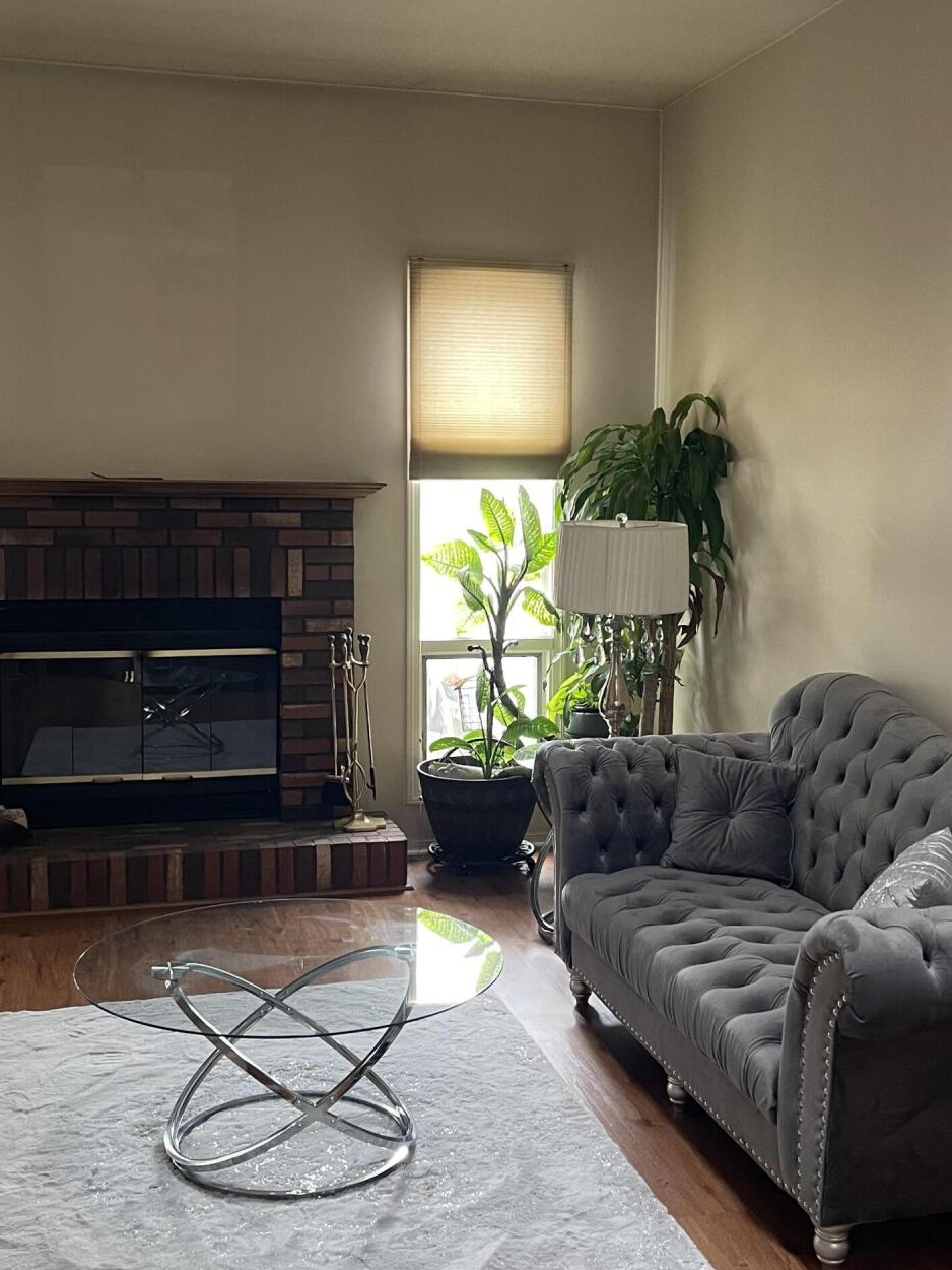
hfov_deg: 36.0
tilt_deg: -6.6
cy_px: 615
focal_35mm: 40
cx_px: 512
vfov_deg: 46.8
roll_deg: -0.7
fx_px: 1466
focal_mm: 5.1
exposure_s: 1/60
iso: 200
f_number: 1.6
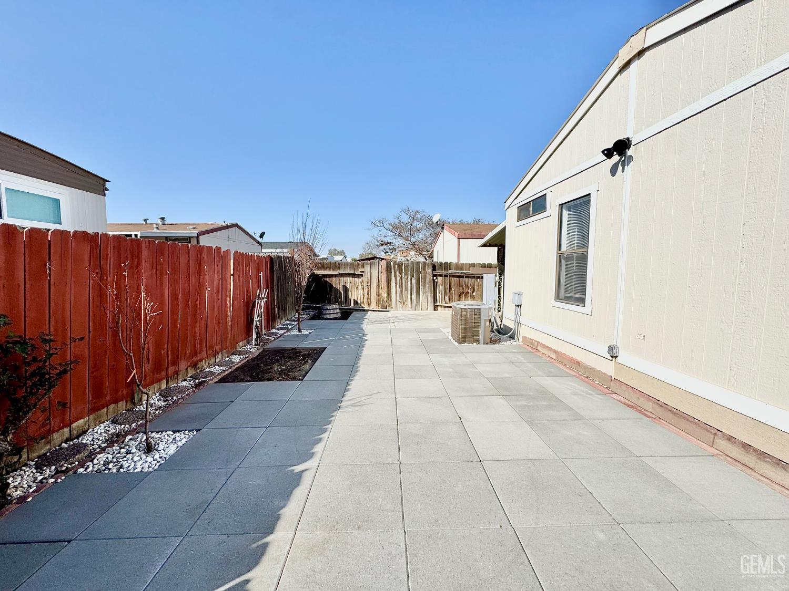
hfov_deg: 102.1
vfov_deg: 85.7
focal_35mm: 14
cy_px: 296
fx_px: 319
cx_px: 394
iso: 50
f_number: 2.2
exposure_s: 1/2985
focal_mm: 2.22
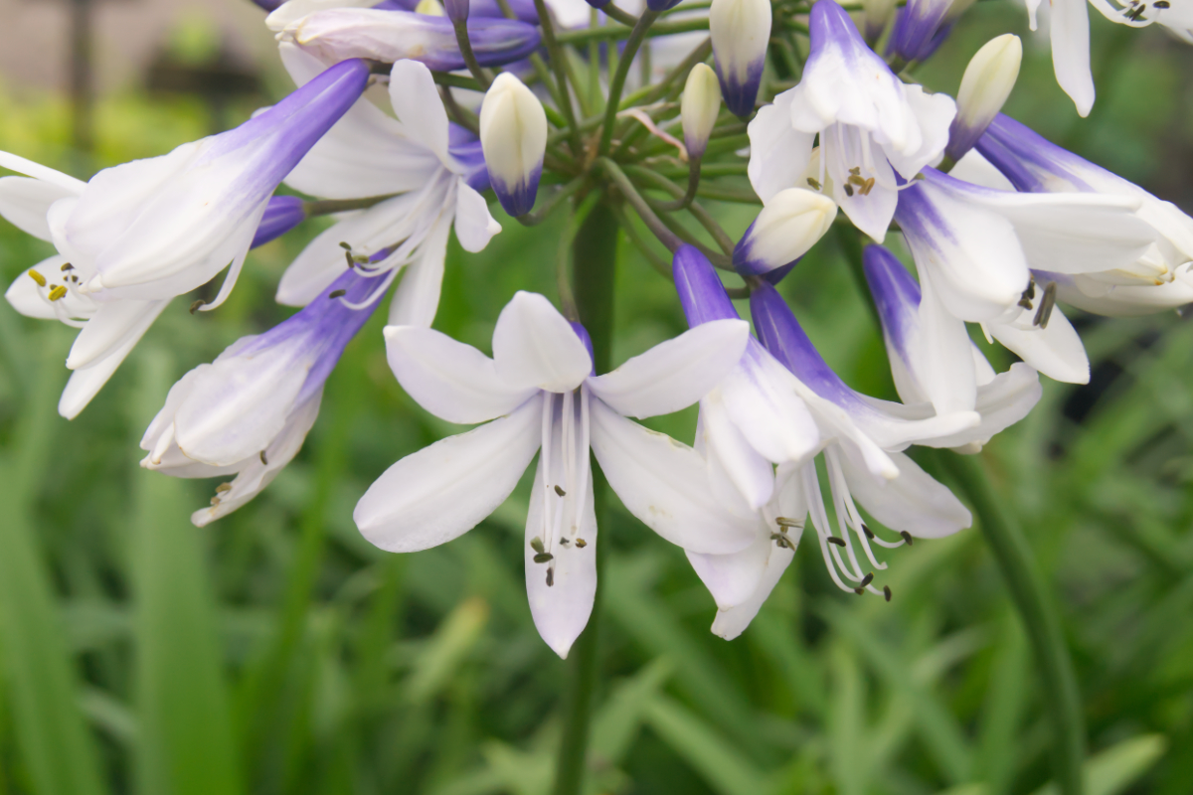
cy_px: 398
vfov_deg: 20.2
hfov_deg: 29.9
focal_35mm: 68
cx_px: 596
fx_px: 2237
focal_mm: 45
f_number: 10
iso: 1000
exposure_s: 1/250
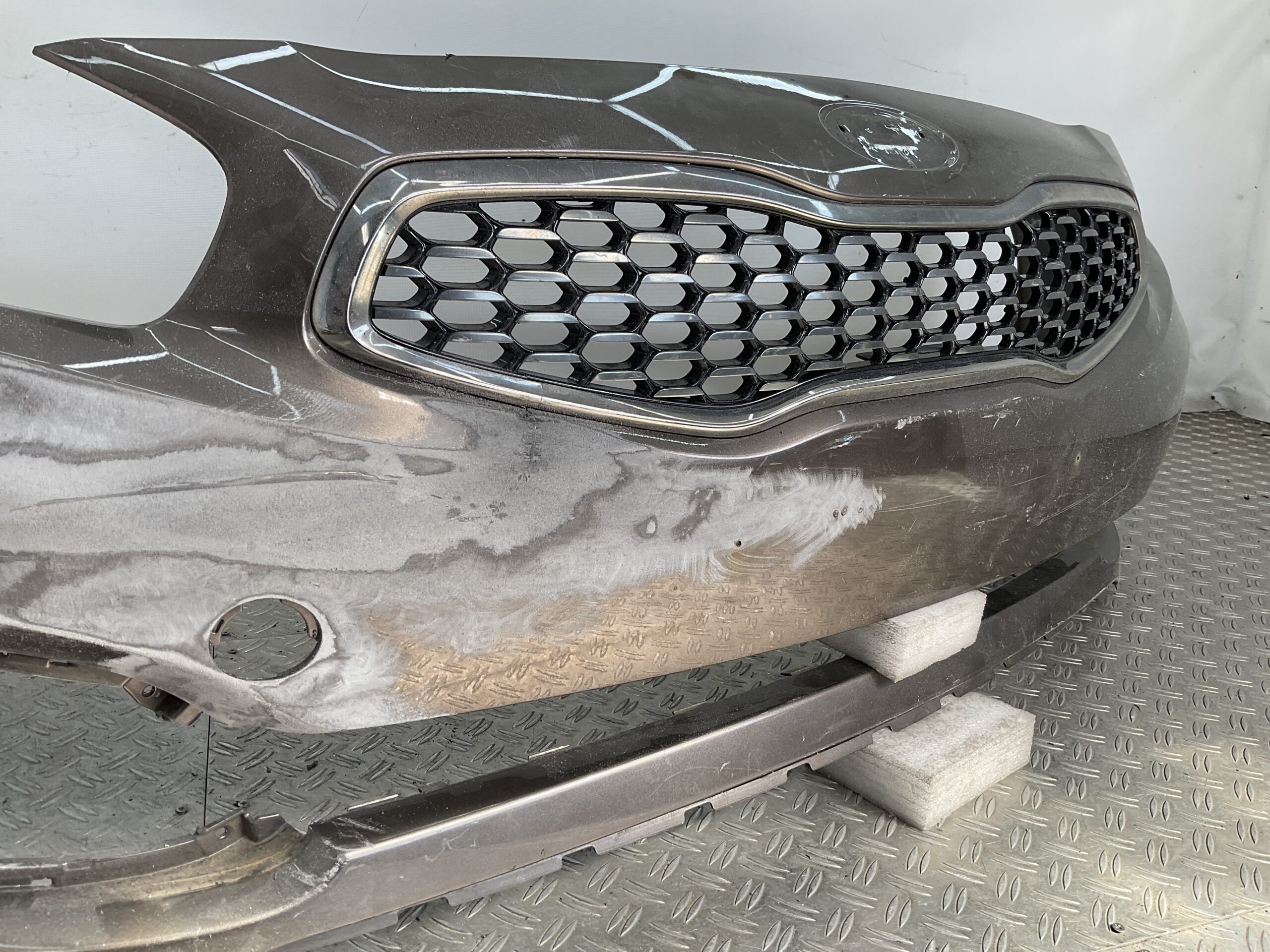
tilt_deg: -17.0
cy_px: 476
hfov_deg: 61.7
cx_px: 635
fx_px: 1064
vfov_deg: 48.2
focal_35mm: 29
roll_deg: -3.8
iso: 16
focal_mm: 3
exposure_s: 1/220
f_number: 1.8
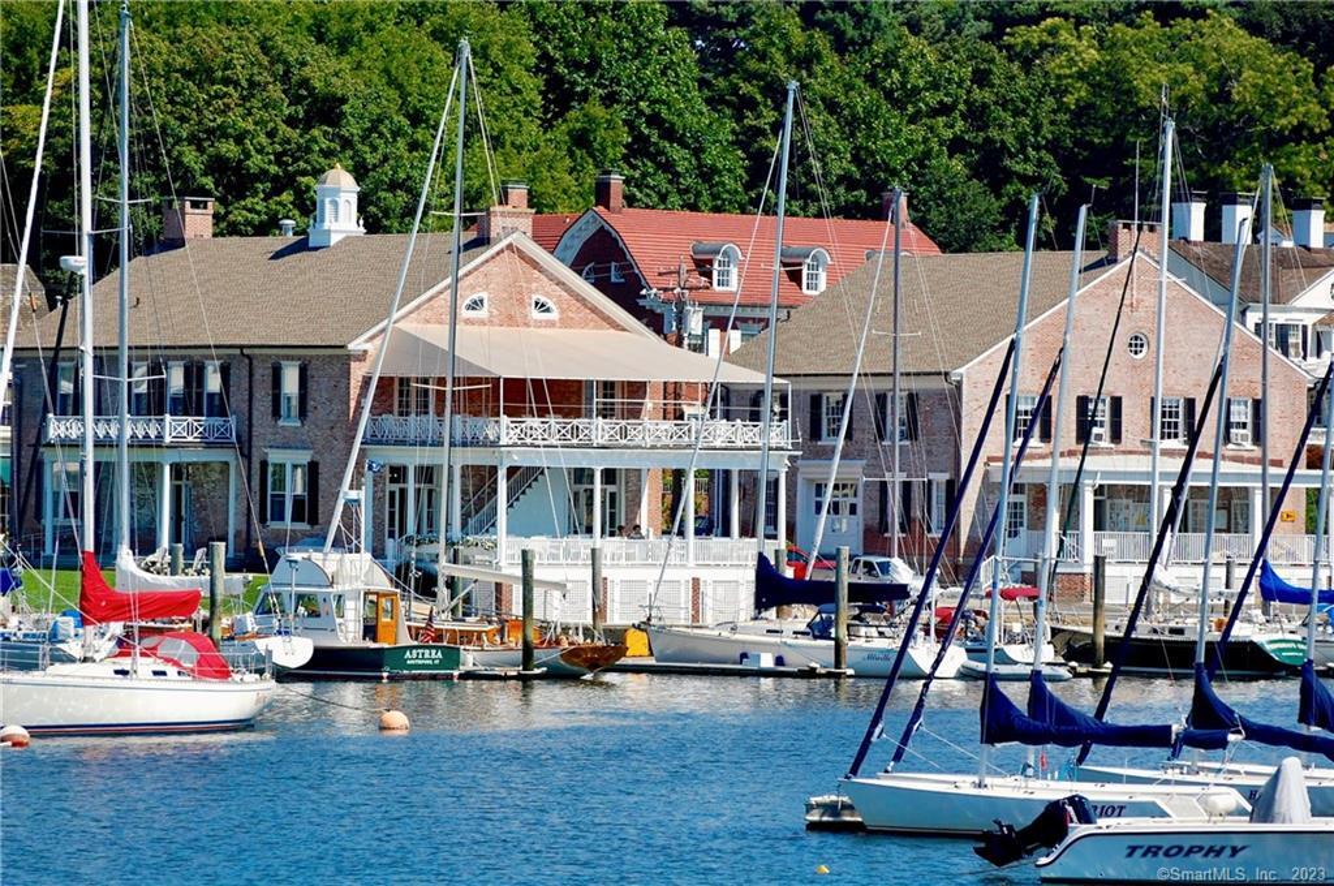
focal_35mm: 210
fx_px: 7772
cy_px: 443
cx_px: 667
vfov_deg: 6.5
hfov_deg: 9.8
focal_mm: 140
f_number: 5.6
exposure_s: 1/2000
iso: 360
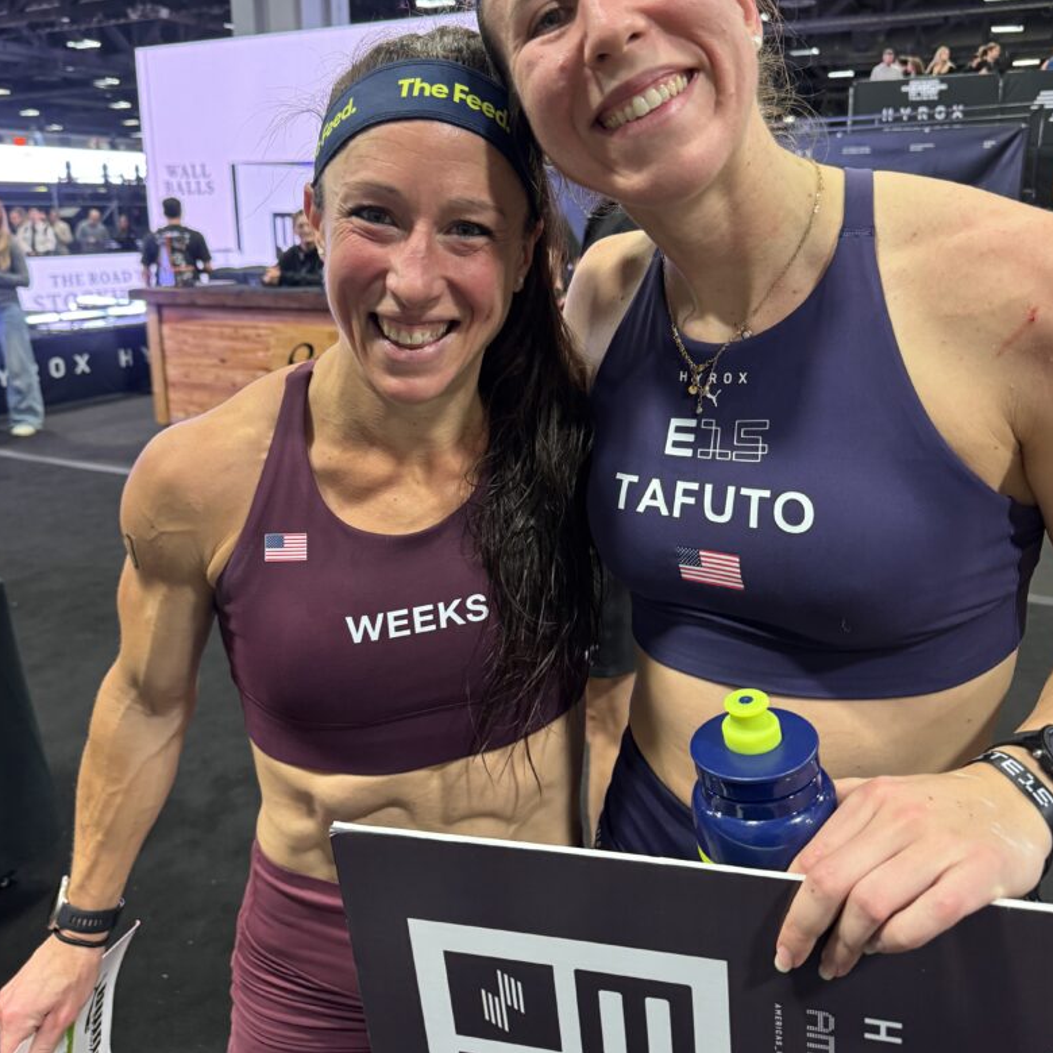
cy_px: 437
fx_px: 998
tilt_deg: -13.1
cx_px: 525
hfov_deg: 55.6
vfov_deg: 55.3
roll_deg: +0.6
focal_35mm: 29
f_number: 1.78
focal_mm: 6.76
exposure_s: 1/60
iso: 400
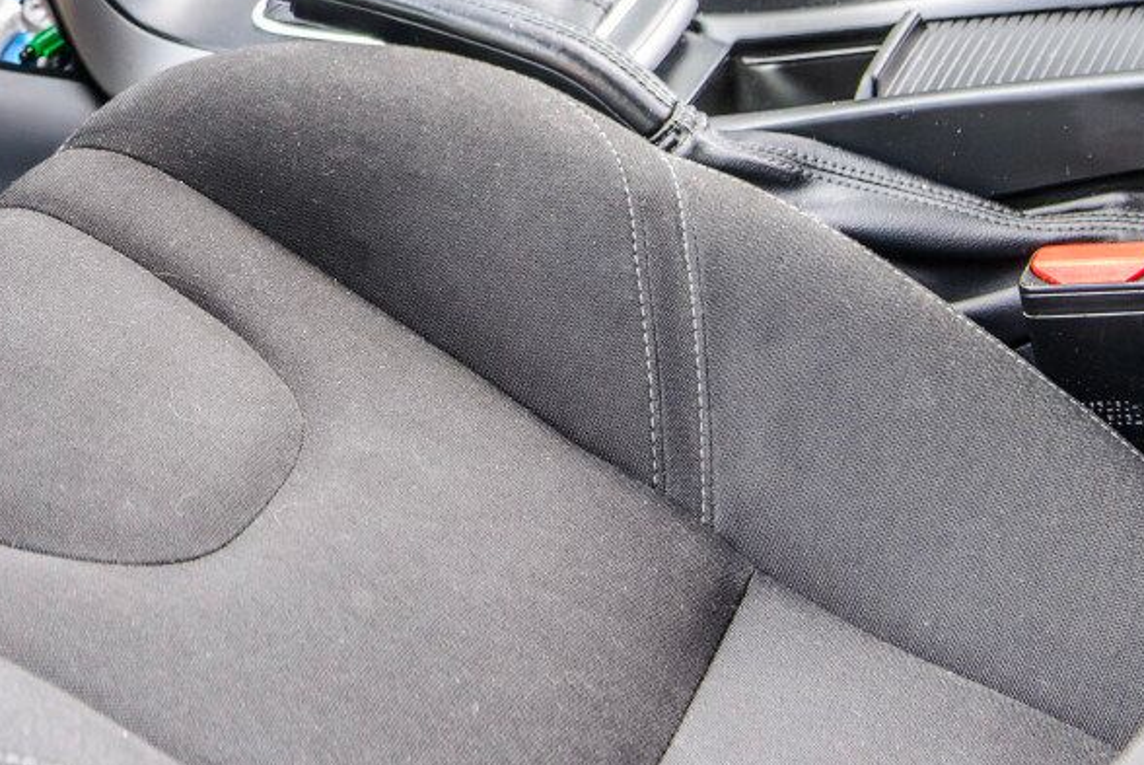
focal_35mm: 116
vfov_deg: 11.6
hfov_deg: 17.2
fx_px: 3689
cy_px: -104
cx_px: -18
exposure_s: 1/80
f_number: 5
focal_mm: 35
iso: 2000
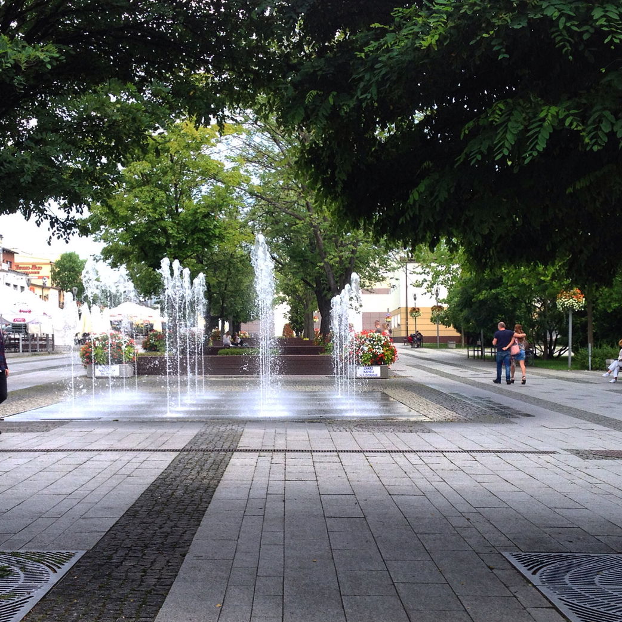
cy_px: 346
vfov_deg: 30.0
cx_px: 301
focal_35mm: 57
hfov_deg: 30.0
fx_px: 1159
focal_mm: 4.28
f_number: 2.4
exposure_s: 1/587
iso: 50
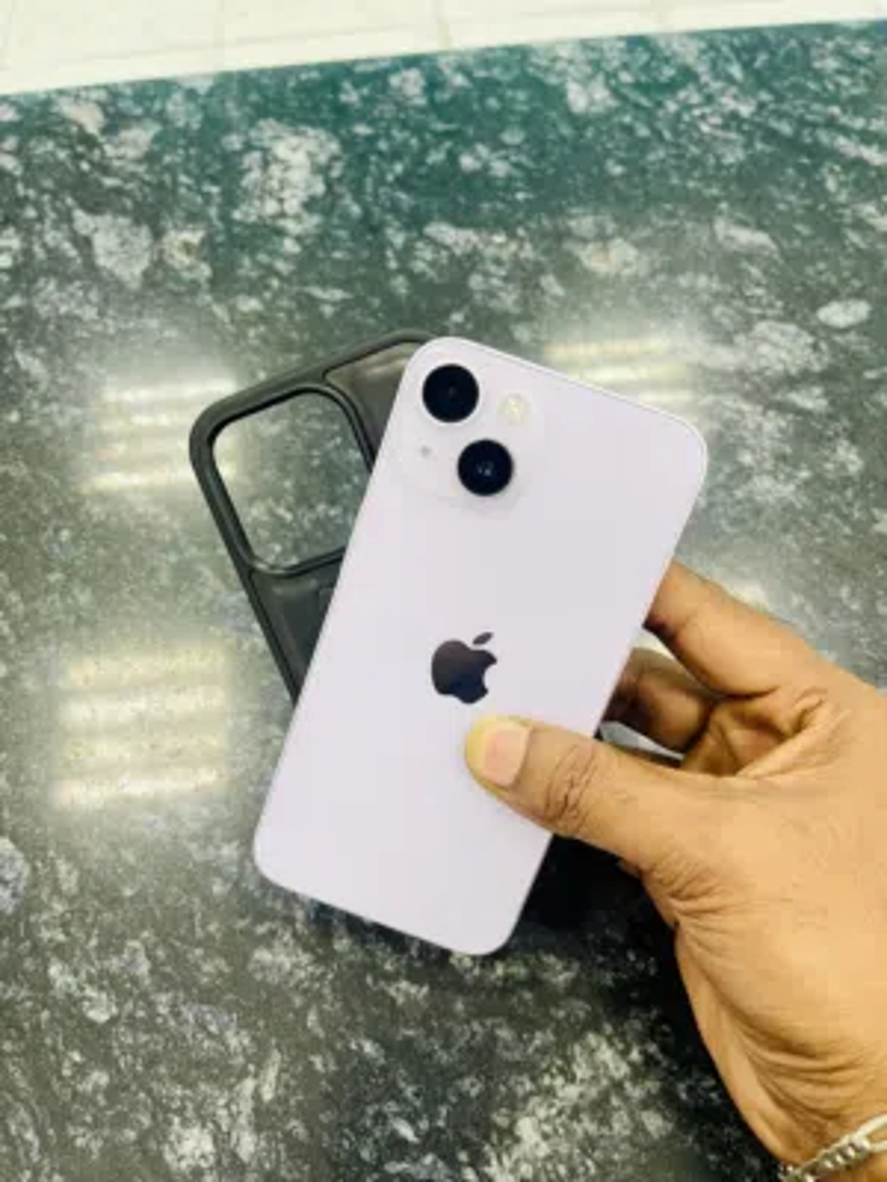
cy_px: 591
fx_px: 854
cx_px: 444
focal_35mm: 25
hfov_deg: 54.9
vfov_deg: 69.4
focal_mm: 5.1
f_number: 1.6
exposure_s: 1/50
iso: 80
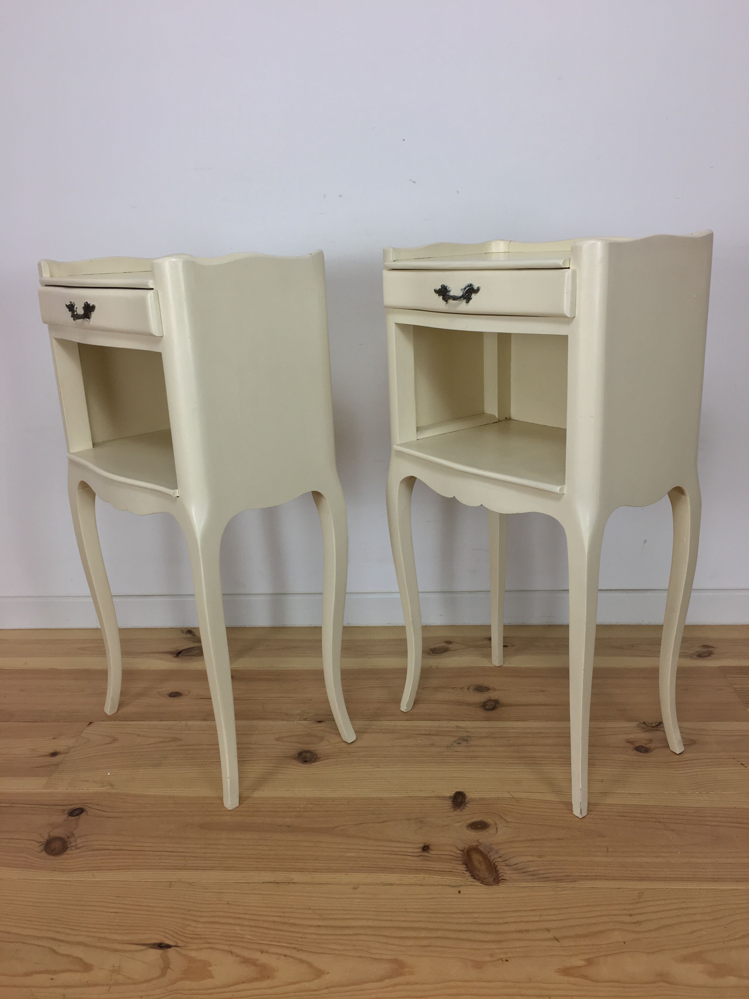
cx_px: 374
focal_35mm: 29
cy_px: 500
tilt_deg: -18.6
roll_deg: +1.9
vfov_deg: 61.7
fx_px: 837
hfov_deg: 48.2
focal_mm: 4.15
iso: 32
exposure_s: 1/33
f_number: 2.2
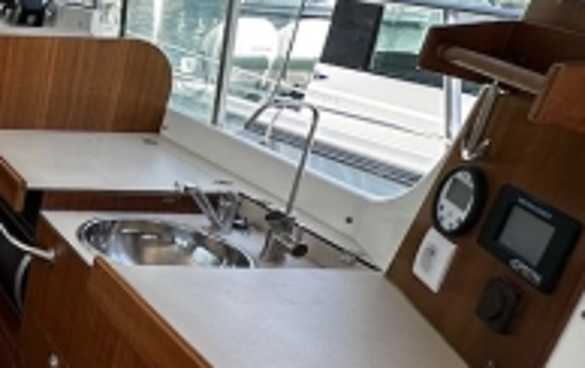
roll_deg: -0.3
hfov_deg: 32.3
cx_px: -214
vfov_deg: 30.7
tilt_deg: -17.7
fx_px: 671
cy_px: 179
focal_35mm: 42
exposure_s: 1/337
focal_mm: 2.22
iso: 40
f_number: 2.2
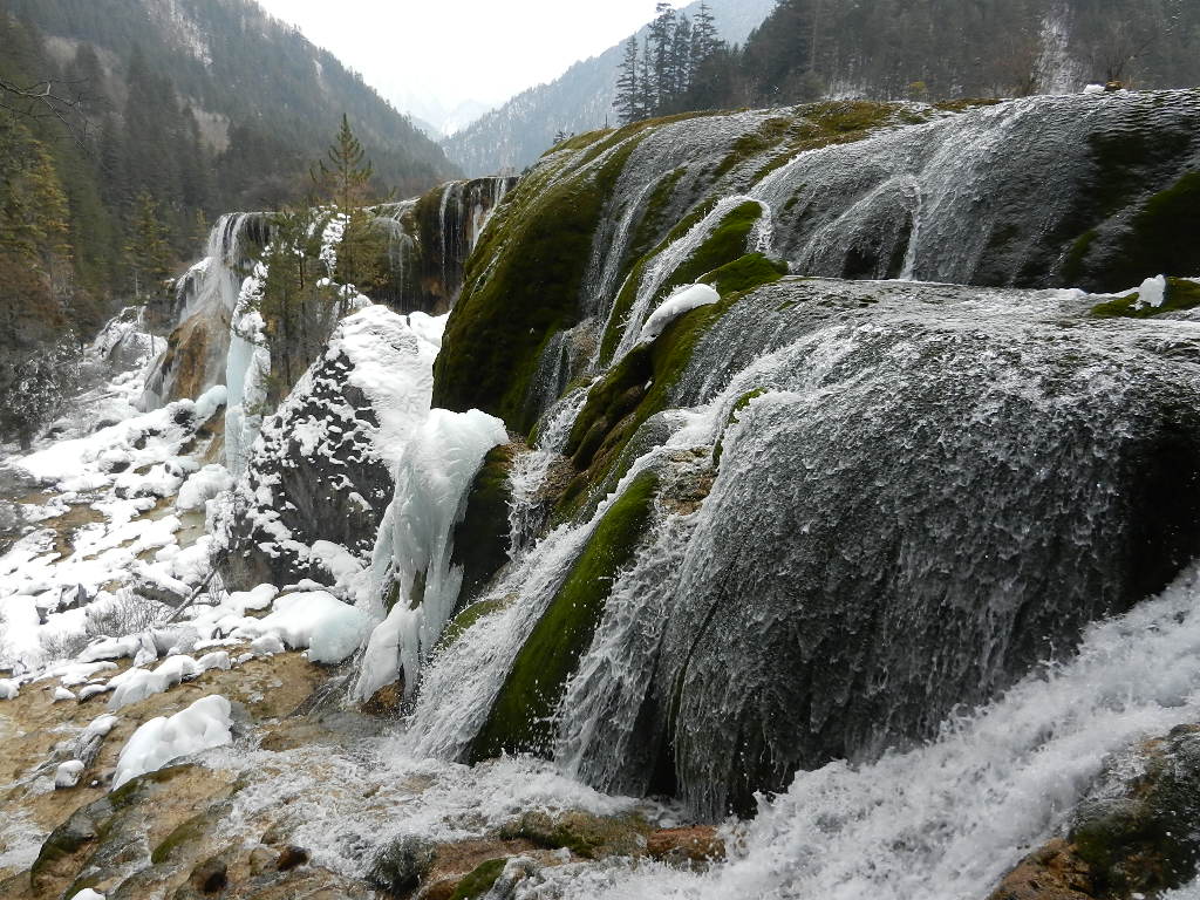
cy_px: 450
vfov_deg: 54.9
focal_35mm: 25
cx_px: 600
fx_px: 867
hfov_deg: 69.4
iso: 160
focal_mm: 4.5
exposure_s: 1/320
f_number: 3.5
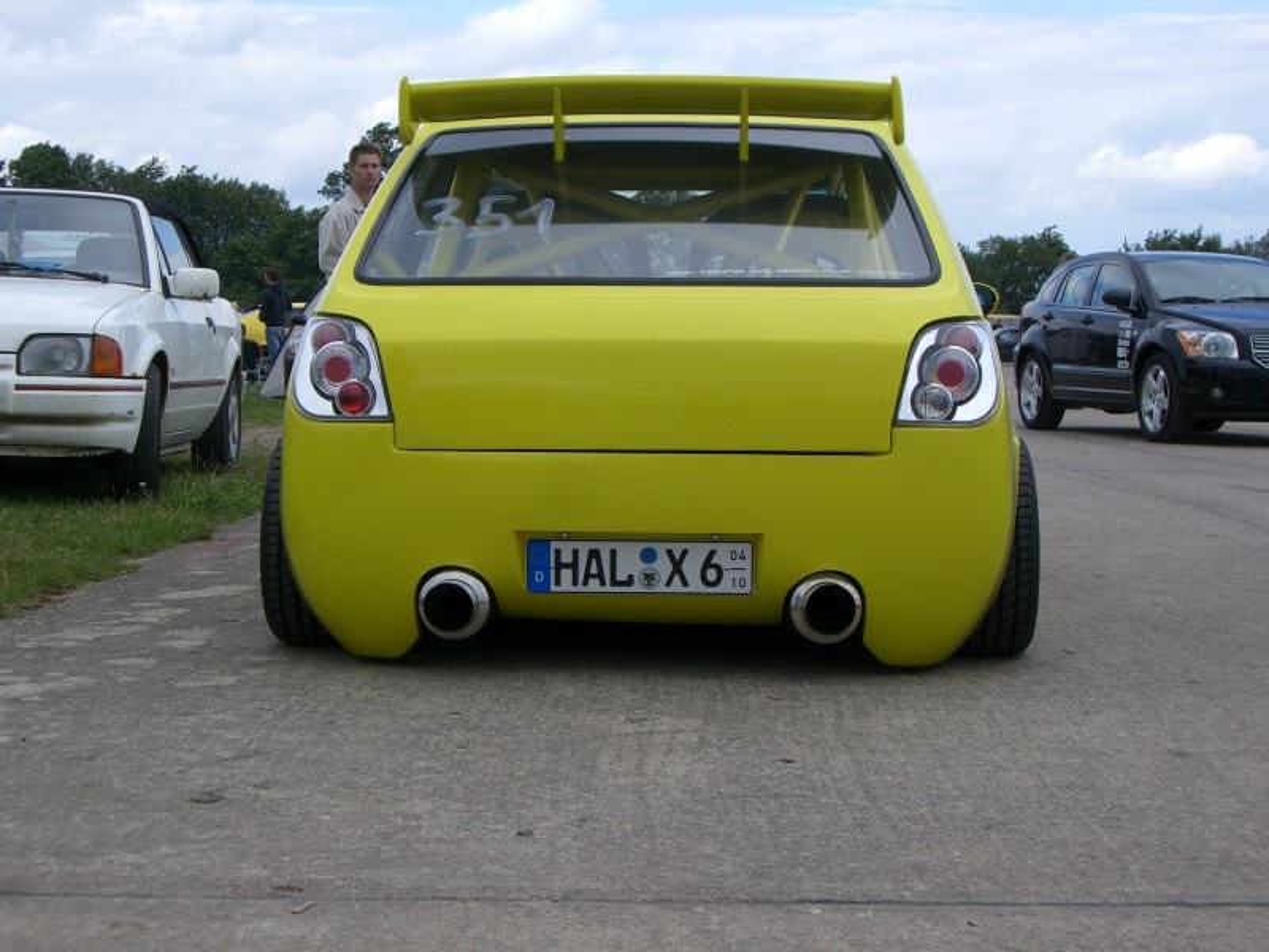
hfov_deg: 29.4
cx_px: 634
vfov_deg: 22.3
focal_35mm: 66
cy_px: 476
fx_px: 2420
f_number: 5.8
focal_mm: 10.7
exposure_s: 1/250
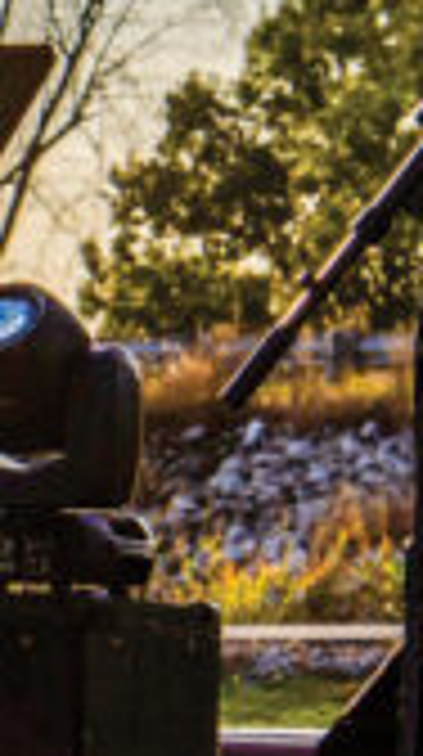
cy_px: 488
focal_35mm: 445
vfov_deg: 4.9
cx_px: -1152
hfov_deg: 2.7
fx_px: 8909
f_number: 9
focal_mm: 62
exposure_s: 1/250
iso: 100
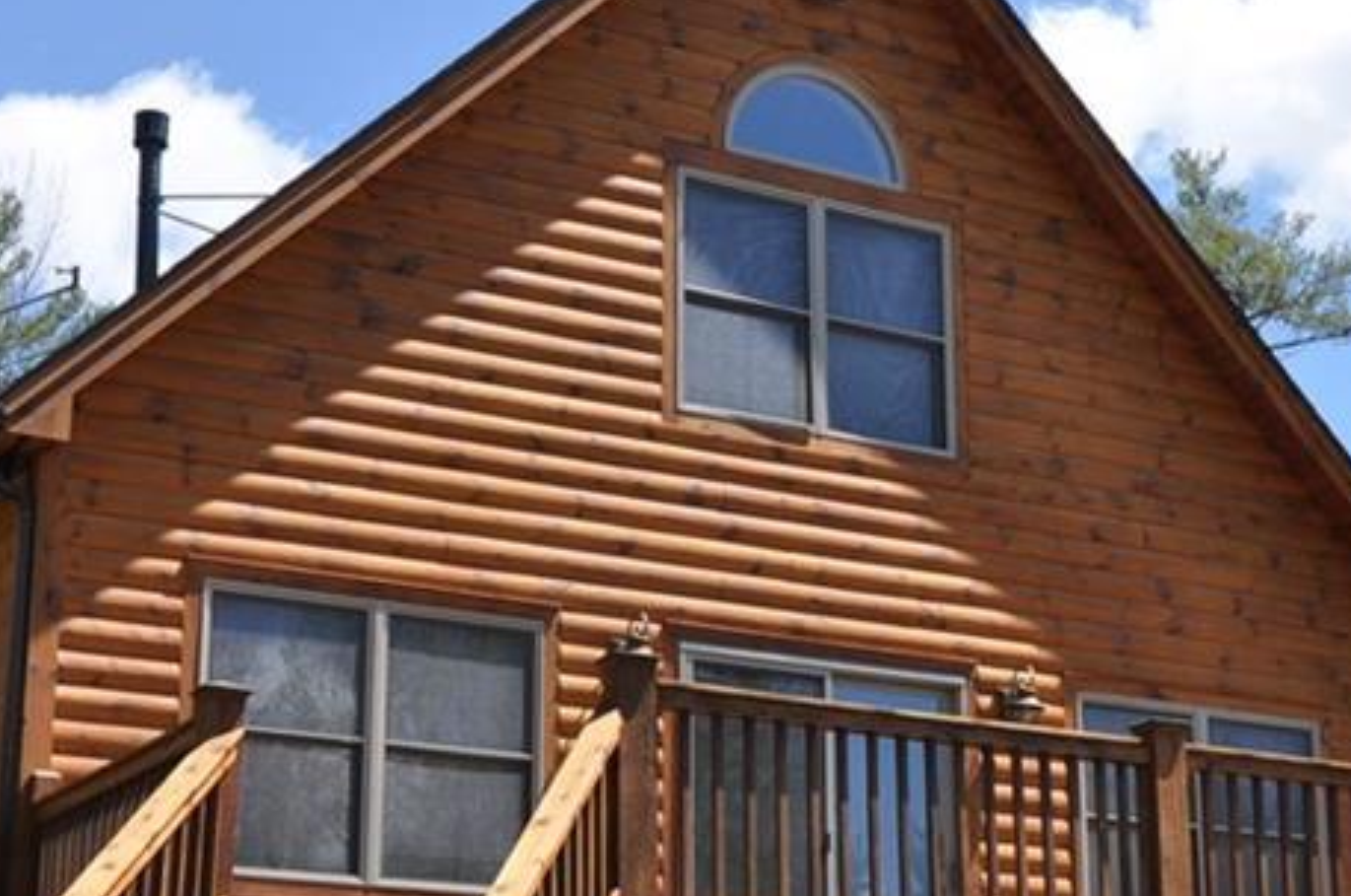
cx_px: 780
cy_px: 560
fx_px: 2772
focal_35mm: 74
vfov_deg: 18.3
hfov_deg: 27.4
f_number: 9
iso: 200
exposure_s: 1/320
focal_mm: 22
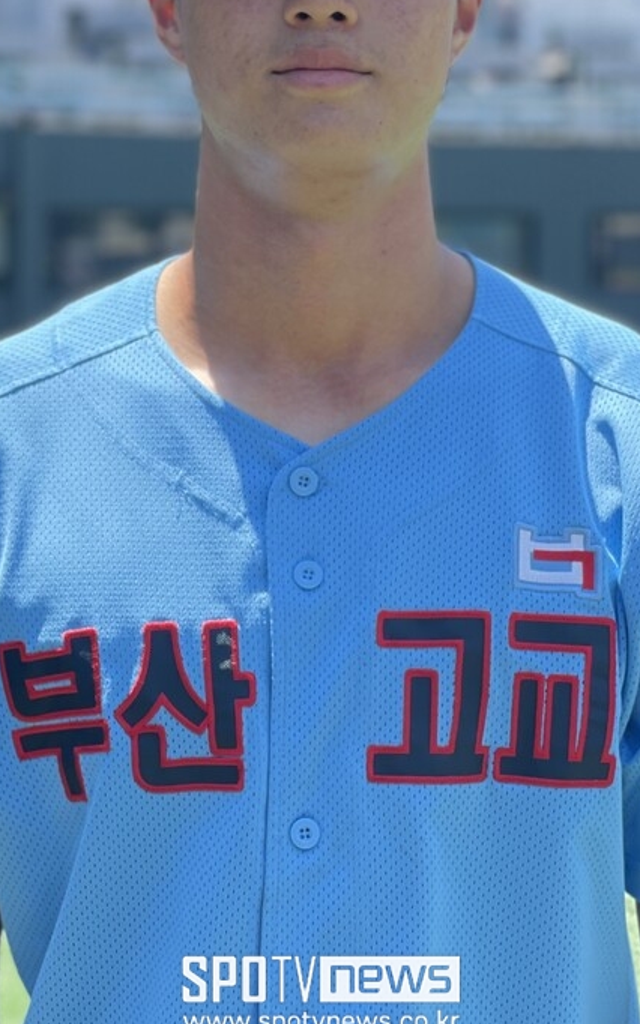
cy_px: 248
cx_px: 312
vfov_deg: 21.2
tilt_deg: +1.2
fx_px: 2708
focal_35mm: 97
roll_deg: +0.1
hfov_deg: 13.5
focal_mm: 6
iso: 32
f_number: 2
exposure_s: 1/421
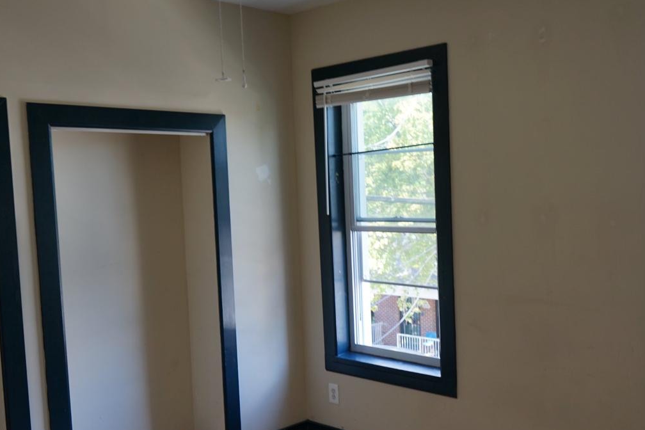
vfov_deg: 33.3
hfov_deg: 48.3
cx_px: 375
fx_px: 717
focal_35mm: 40
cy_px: 255
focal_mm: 28
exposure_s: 1/60
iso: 160
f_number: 4
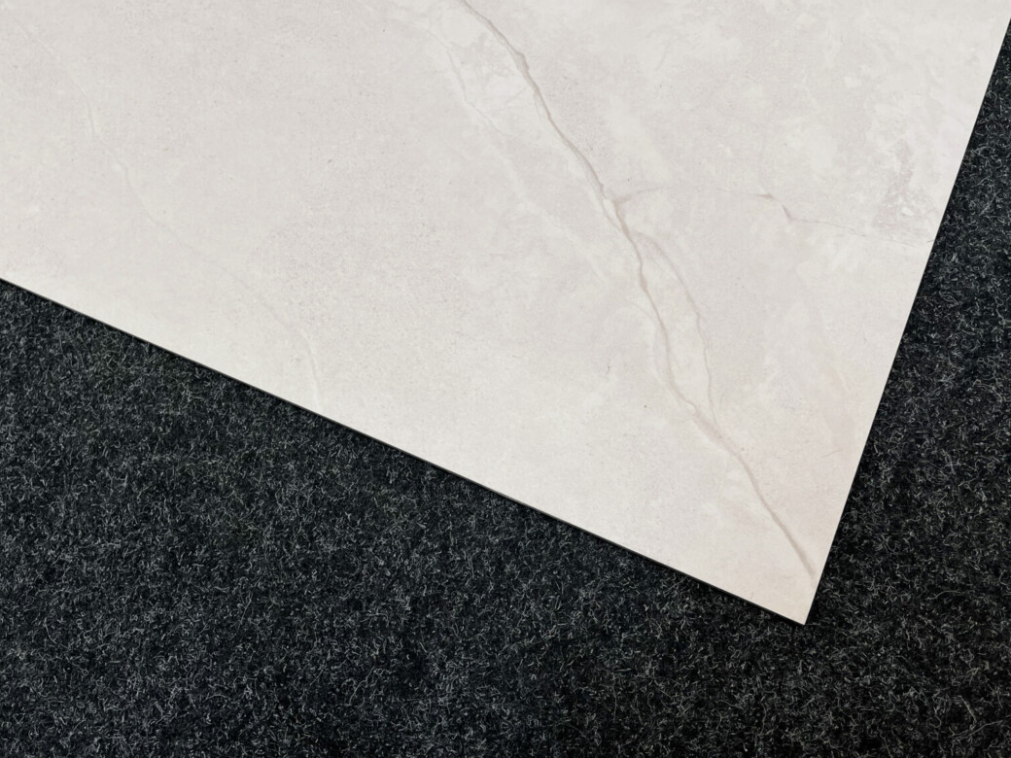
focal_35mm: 35
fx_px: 1022
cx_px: 433
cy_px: 284
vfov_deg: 40.4
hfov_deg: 52.4
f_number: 1.6
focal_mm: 5.1
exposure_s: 1/487
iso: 50
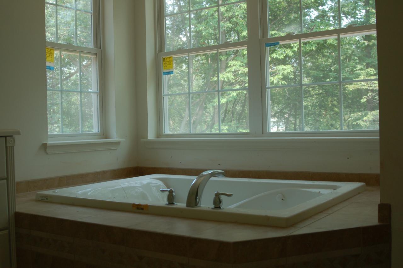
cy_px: 134
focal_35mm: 42
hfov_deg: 46.4
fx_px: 470
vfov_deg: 31.8
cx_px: 202
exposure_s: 1/125
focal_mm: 28
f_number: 5.6
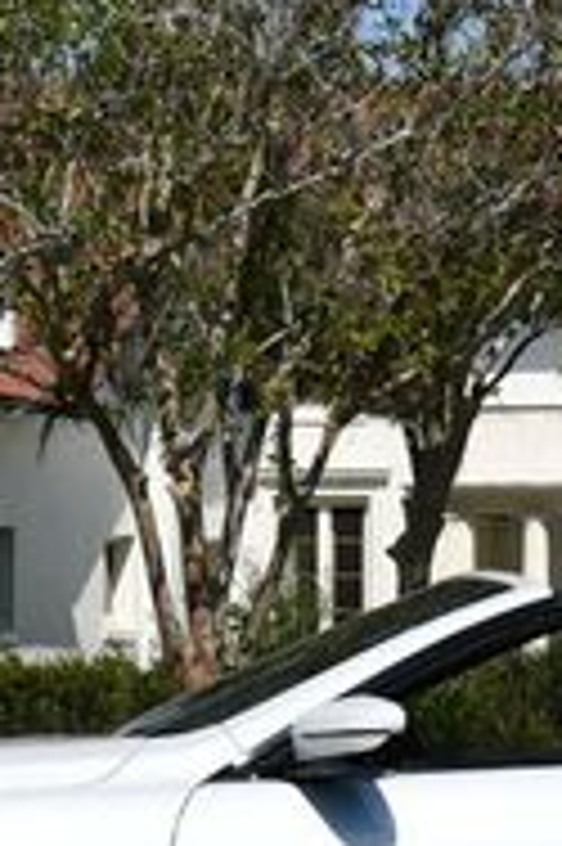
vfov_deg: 10.4
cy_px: 450
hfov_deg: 6.9
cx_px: 504
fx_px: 4645
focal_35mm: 198
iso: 100
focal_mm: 29
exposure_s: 1/400
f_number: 10
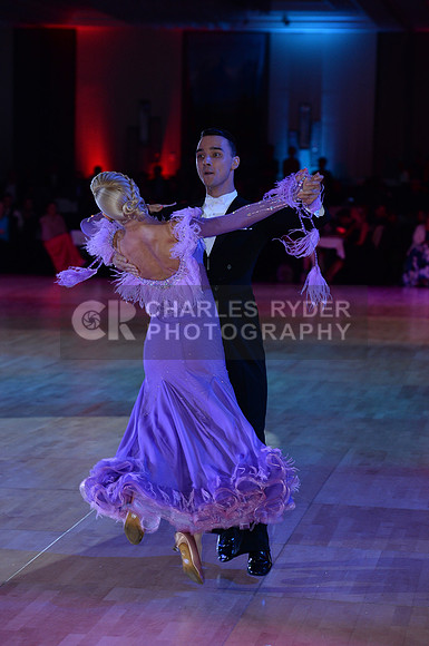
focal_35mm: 105
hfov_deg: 13.0
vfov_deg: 19.5
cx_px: 214
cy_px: 323
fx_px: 1882
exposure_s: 1/250
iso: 2000
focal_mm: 105
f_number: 4.5
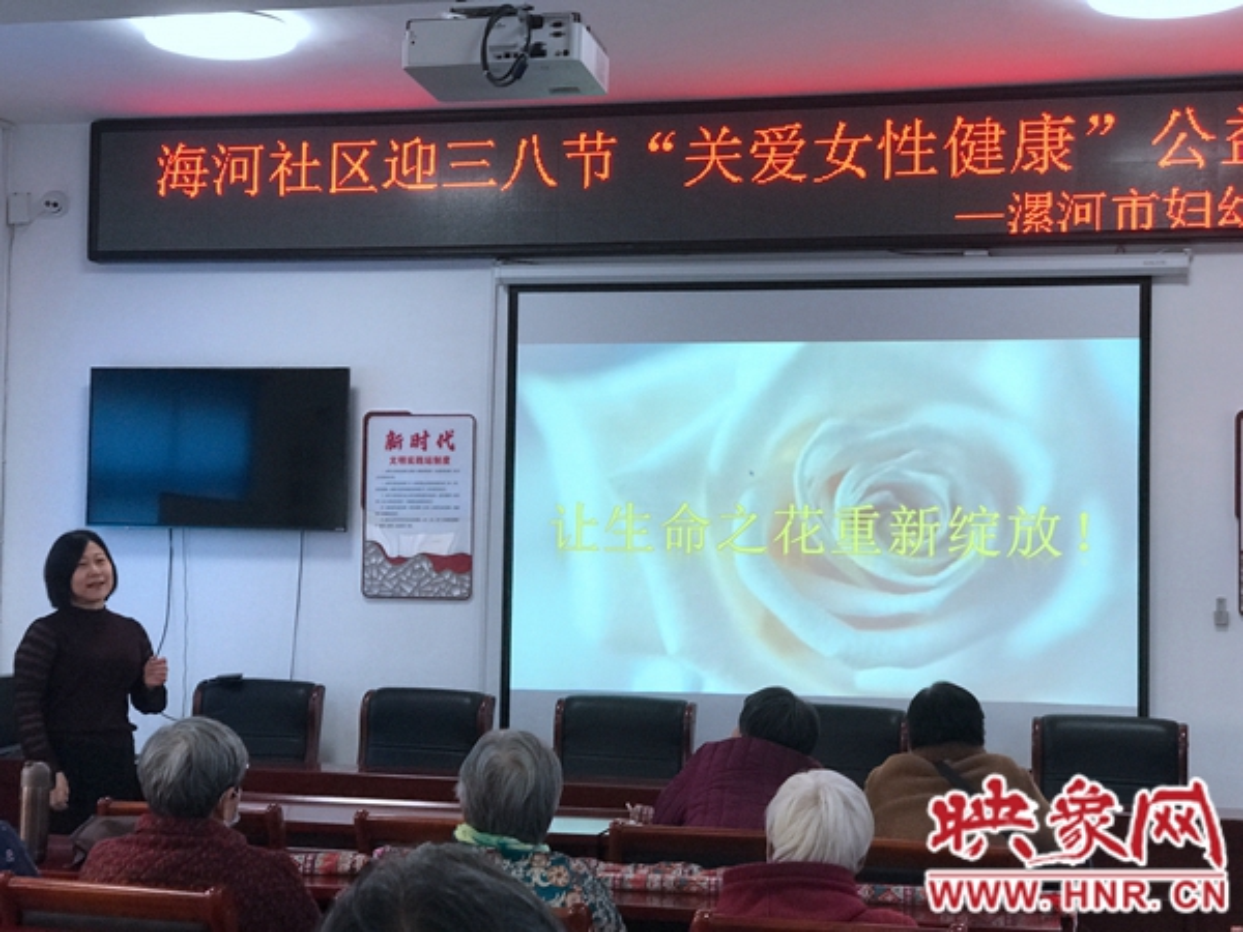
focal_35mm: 57
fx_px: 2047
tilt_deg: +1.5
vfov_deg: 25.7
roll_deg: -1.6
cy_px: 466
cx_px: 622
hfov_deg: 33.8
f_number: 2.8
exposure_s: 1/52
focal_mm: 6.6
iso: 100
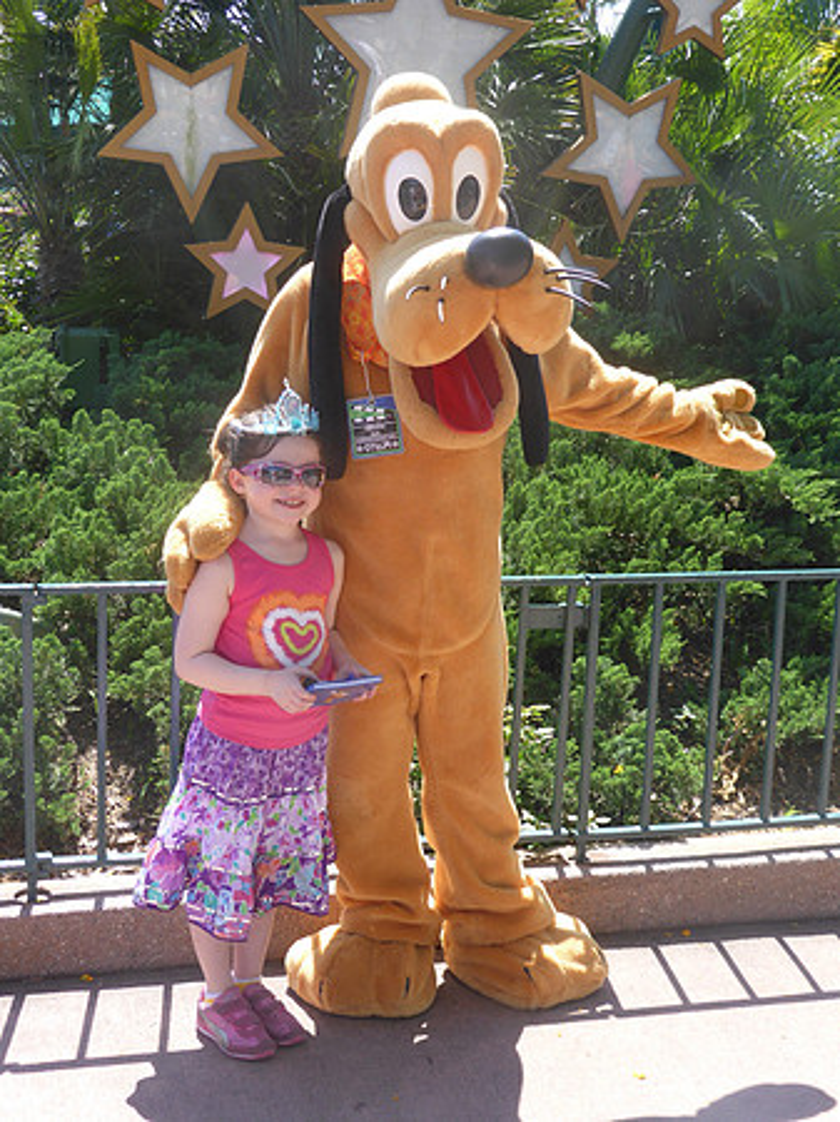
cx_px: 420
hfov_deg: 27.5
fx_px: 1716
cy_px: 561
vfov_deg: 36.2
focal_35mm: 53
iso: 100
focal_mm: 9
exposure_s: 1/250
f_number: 4.4
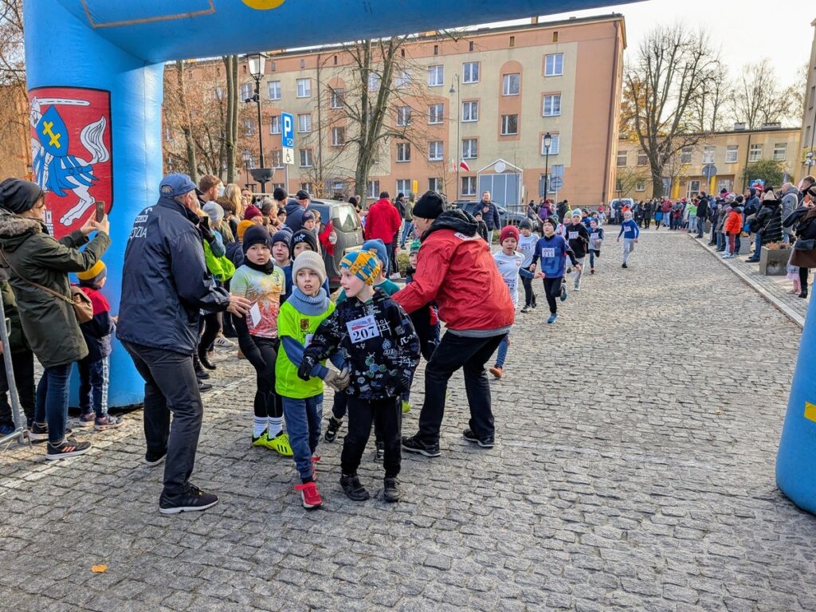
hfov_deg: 71.6
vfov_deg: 56.8
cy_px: 306
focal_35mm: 24
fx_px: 566
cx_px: 408
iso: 17
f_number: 1.68
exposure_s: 1/405
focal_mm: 6.9
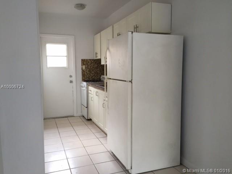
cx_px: 116
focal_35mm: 29
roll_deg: -0.1
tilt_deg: -3.8
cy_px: 87
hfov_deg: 61.7
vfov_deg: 48.2
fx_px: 194
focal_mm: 4.15
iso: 64
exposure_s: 1/30
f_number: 2.2
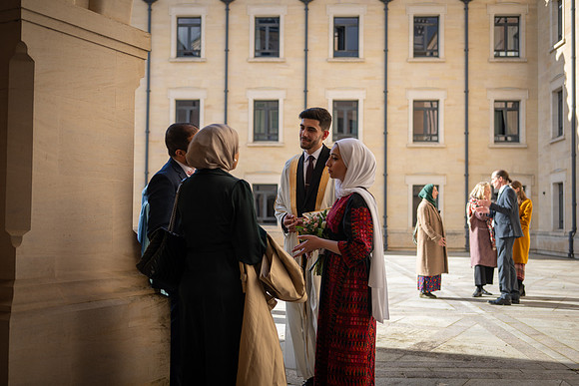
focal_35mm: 40
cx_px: 290
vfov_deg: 33.4
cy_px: 193
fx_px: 643
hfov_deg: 48.4
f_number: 2.8
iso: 100
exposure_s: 1/1250
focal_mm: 40
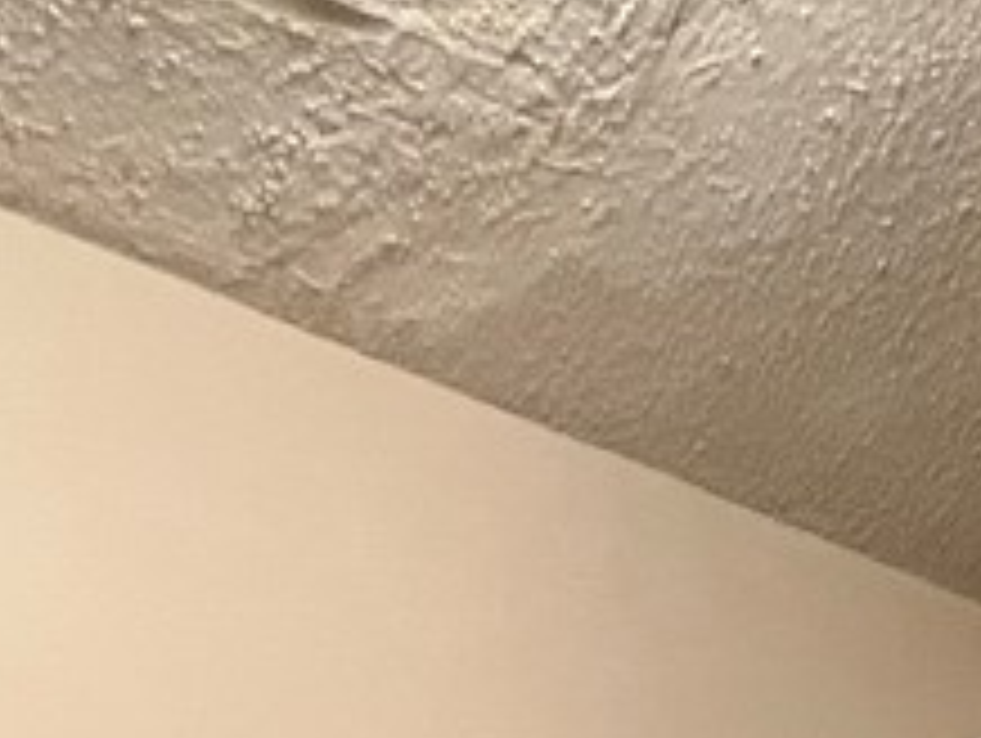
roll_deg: +0.6
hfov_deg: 31.2
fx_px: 1731
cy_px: 1566
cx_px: 711
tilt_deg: -4.8
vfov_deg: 16.6
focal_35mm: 61
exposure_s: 1/60
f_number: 1.8
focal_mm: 1.57
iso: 250
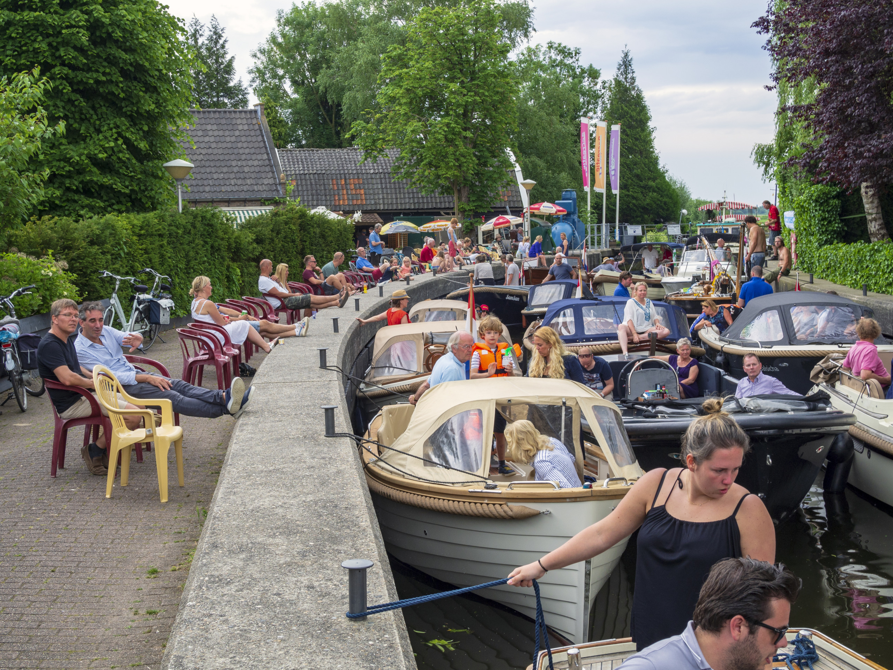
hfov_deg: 38.2
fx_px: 1290
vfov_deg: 29.1
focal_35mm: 50
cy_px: 335
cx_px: 446
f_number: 8
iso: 200
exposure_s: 1/50
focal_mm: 25
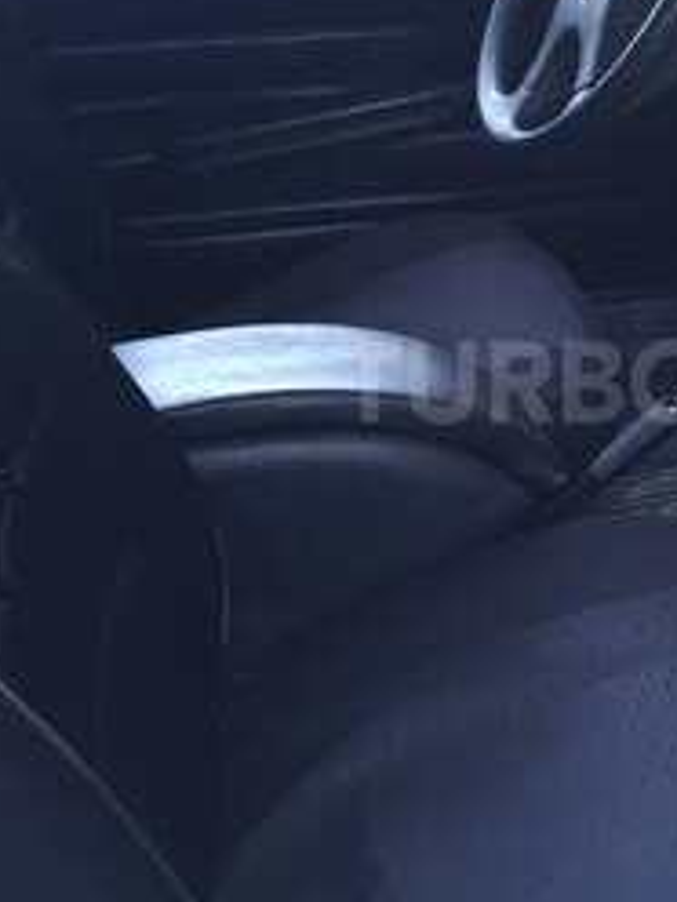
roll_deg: -0.5
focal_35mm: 58
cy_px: 382
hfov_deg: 24.5
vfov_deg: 33.2
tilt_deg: -28.1
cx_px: 619
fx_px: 1512
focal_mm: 4.15
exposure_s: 1/33
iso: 64
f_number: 2.2
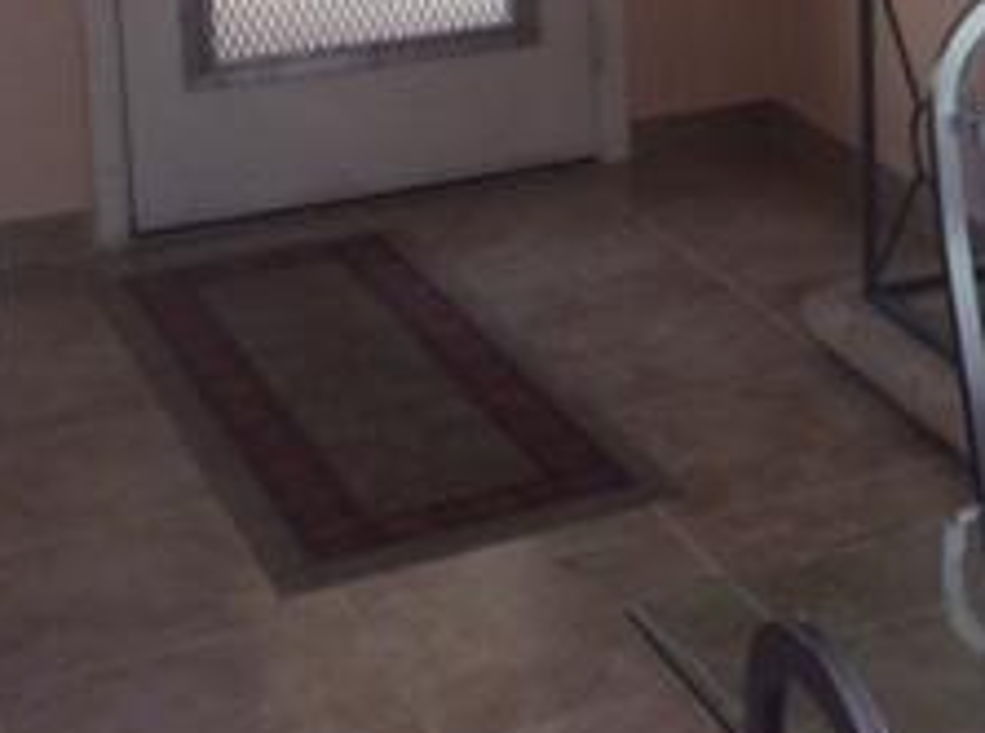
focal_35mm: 92
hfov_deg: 19.9
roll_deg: +0.8
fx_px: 2611
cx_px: 1224
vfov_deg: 15.3
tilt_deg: -10.1
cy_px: -194
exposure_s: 1/120
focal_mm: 3.3
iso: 50
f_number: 2.4
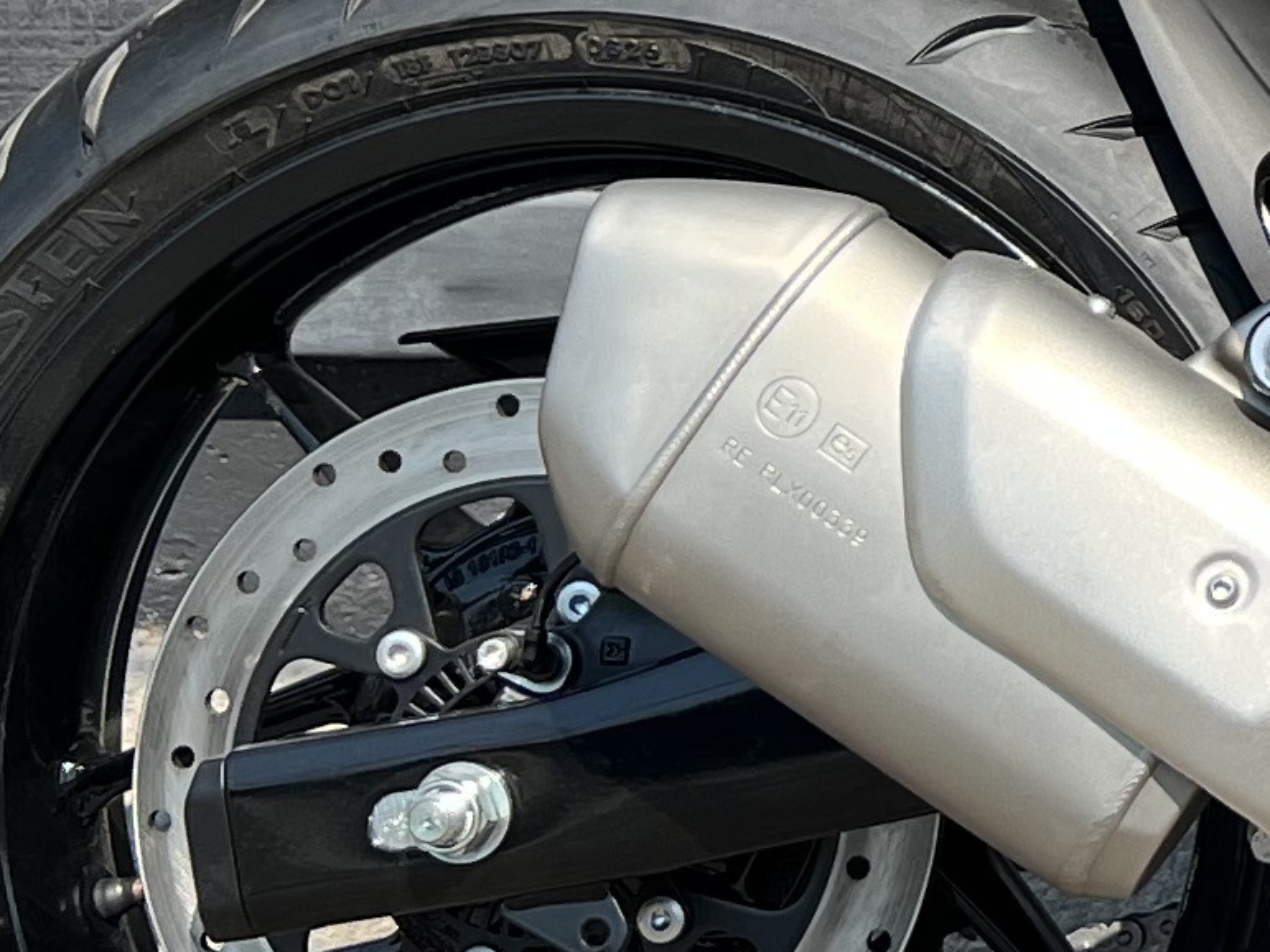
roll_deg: -0.8
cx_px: 2606
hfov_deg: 12.6
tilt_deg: -8.2
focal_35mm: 136
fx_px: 4989
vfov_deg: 10.7
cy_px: -173
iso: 50
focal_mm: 5.7
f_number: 1.5
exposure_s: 1/1597
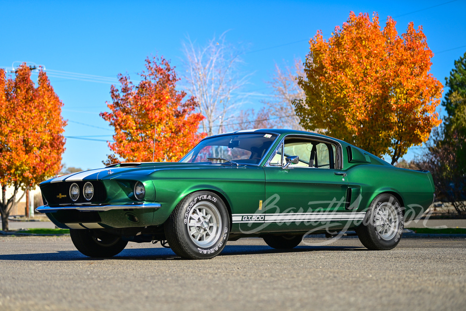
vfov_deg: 19.5
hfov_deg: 28.8
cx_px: 233
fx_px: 906
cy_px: 156
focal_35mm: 70
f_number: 2.8
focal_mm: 70
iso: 160
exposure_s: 1/640
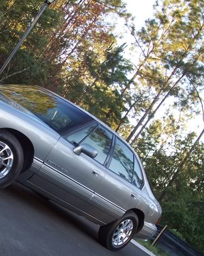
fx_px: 506
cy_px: 135
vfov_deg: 28.3
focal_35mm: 67
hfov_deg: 22.6
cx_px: 48
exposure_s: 1/90
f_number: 3
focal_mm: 7
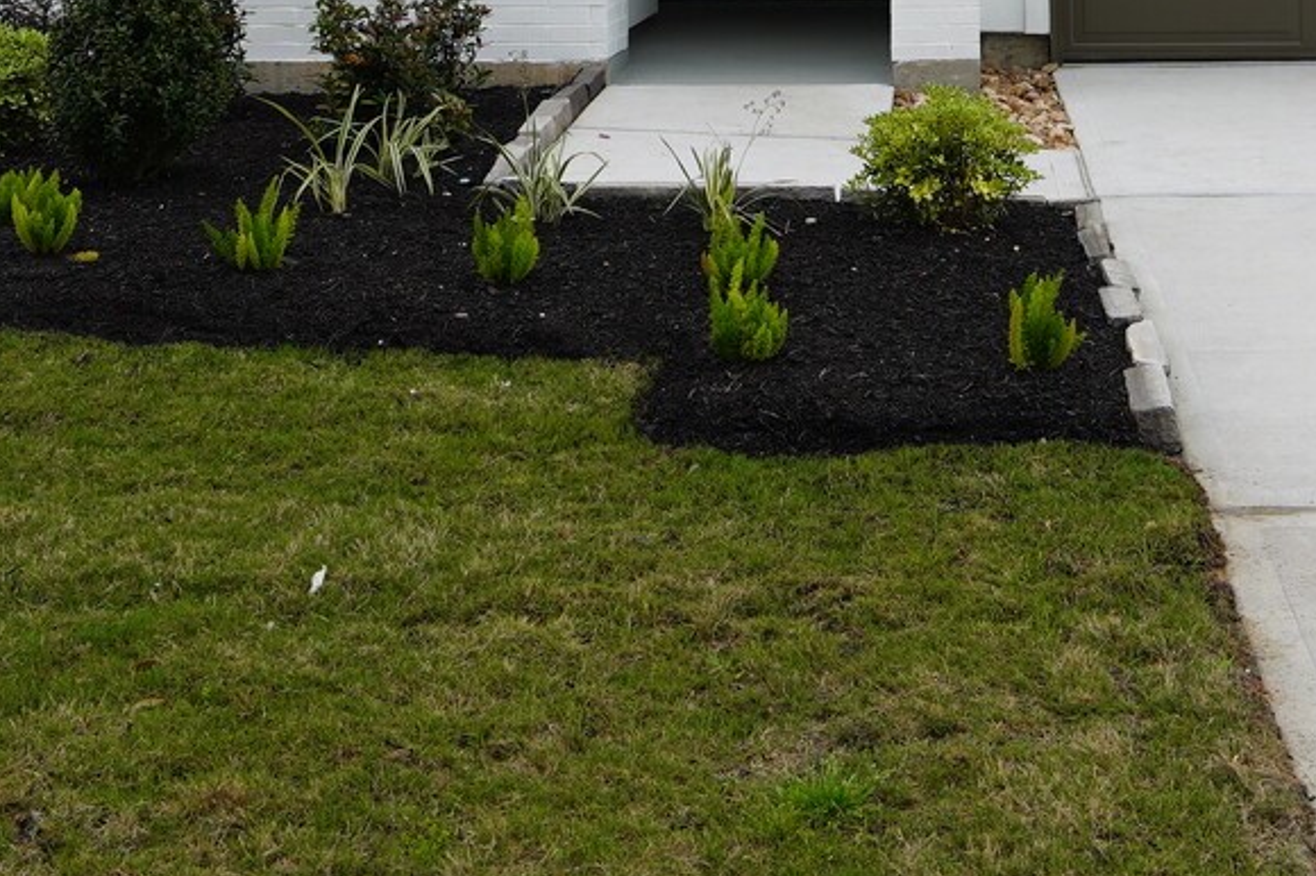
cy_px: -331
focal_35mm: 59
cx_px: 910
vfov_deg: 20.5
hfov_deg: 33.6
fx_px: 2155
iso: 100
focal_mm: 19
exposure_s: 1/320
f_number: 5
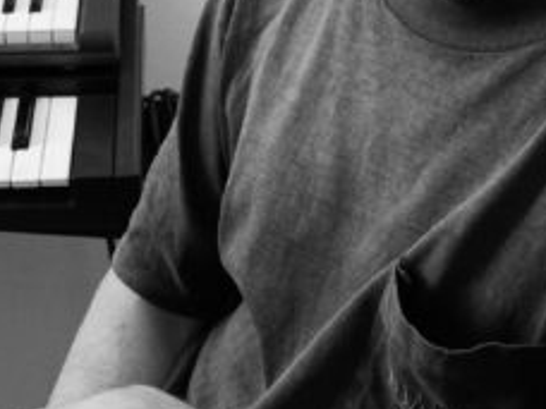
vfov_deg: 12.9
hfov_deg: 17.2
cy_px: 49
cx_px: 362
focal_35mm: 114
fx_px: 1798
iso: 500
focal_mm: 20
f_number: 3.8
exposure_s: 1/20
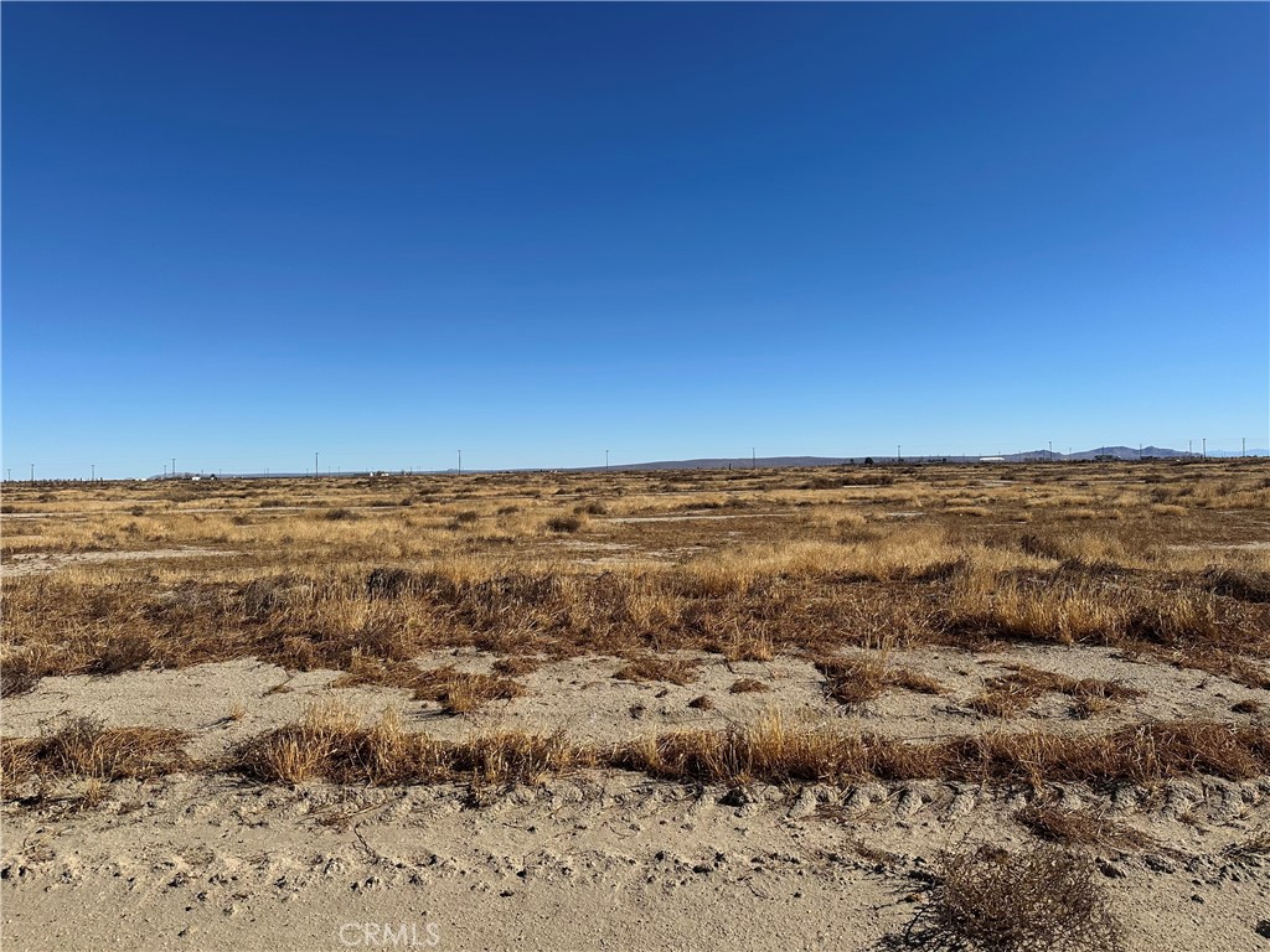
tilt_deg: +1.5
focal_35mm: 24
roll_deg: +1.4
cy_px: 476
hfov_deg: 71.6
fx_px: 881
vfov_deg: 56.8
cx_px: 635
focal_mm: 6.86
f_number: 1.78
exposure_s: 1/7576
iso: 80
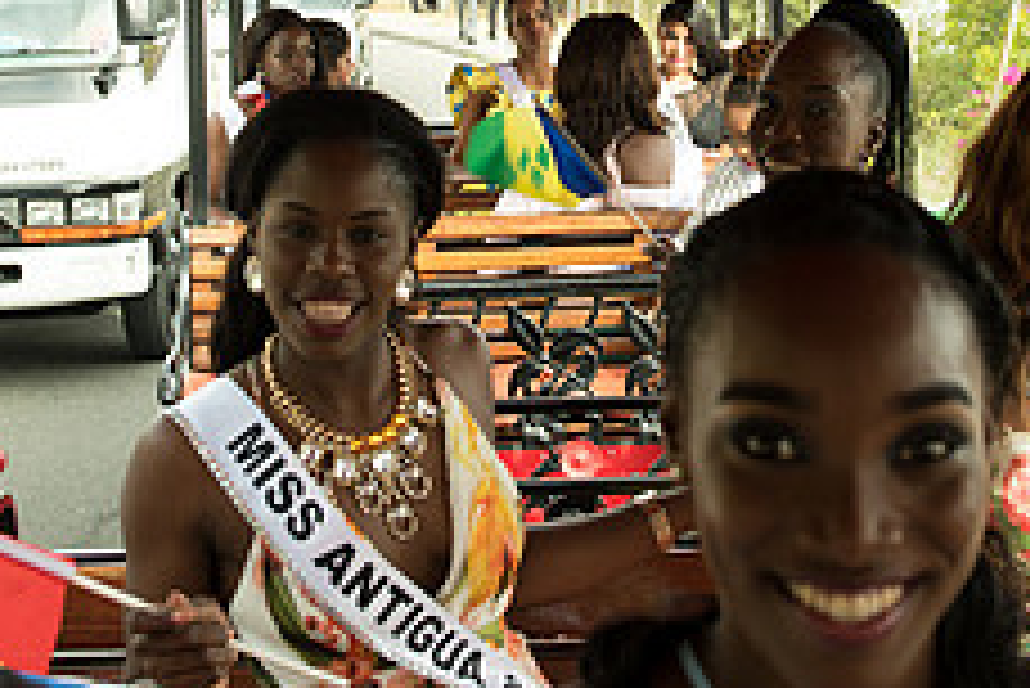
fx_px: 2319
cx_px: 531
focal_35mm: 81
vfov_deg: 16.4
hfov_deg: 25.0
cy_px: -74
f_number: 5.6
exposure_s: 1/100
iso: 160
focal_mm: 32
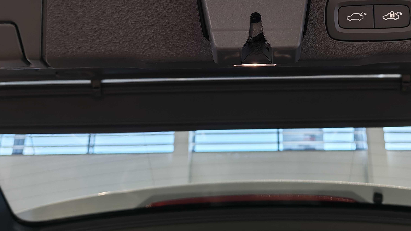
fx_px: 534
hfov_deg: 41.7
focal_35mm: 49
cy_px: 24
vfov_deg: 23.8
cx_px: 262
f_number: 1.9
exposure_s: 1/100
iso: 126
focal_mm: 6.12
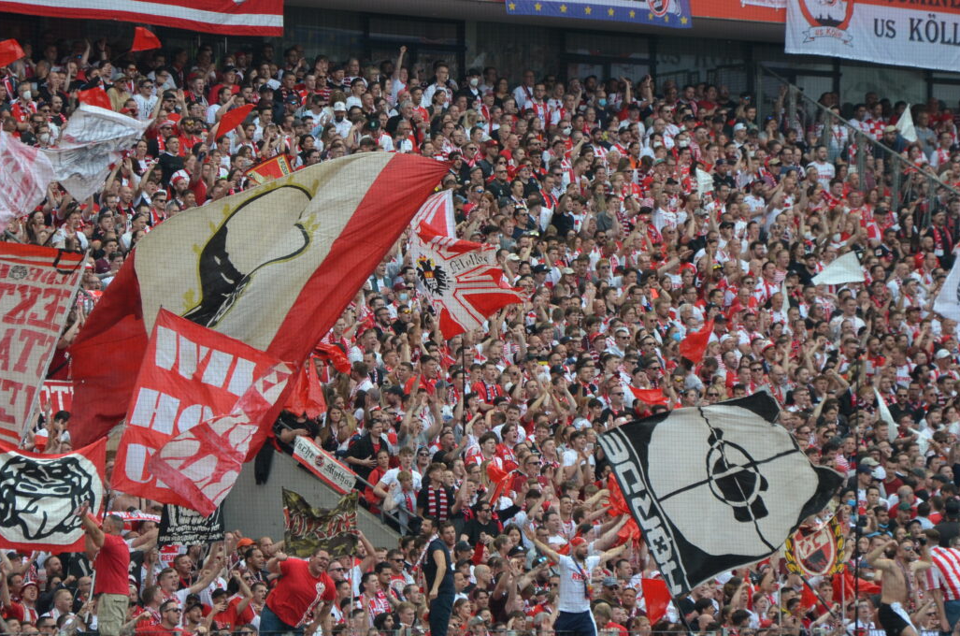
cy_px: 339
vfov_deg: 6.0
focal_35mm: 229
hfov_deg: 9.0
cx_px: 440
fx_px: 6093
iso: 400
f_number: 5.6
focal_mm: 98
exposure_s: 1/400
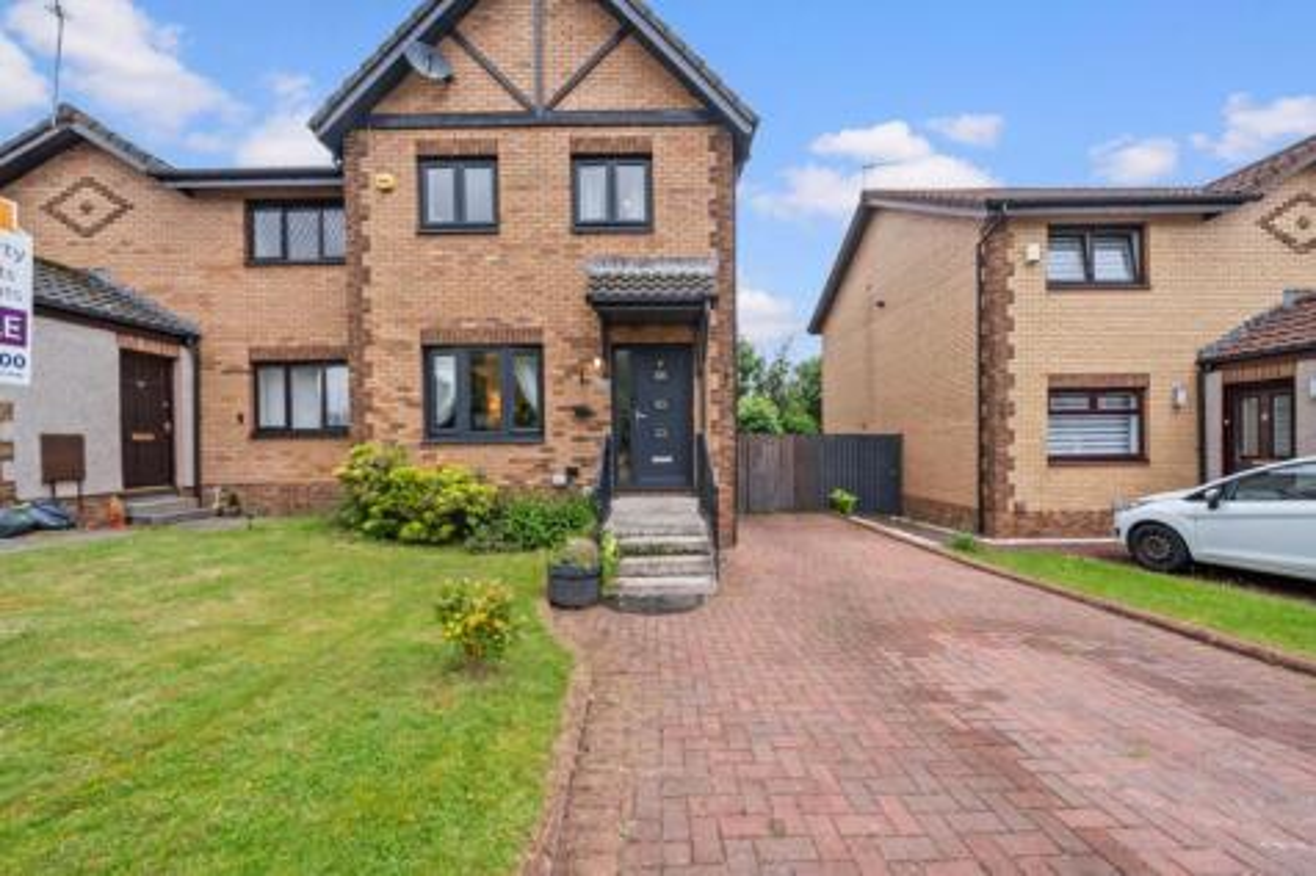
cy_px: 438
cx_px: 658
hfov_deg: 112.6
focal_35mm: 12
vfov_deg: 90.0
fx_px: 438
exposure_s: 1/125
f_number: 8
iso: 800
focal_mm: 12
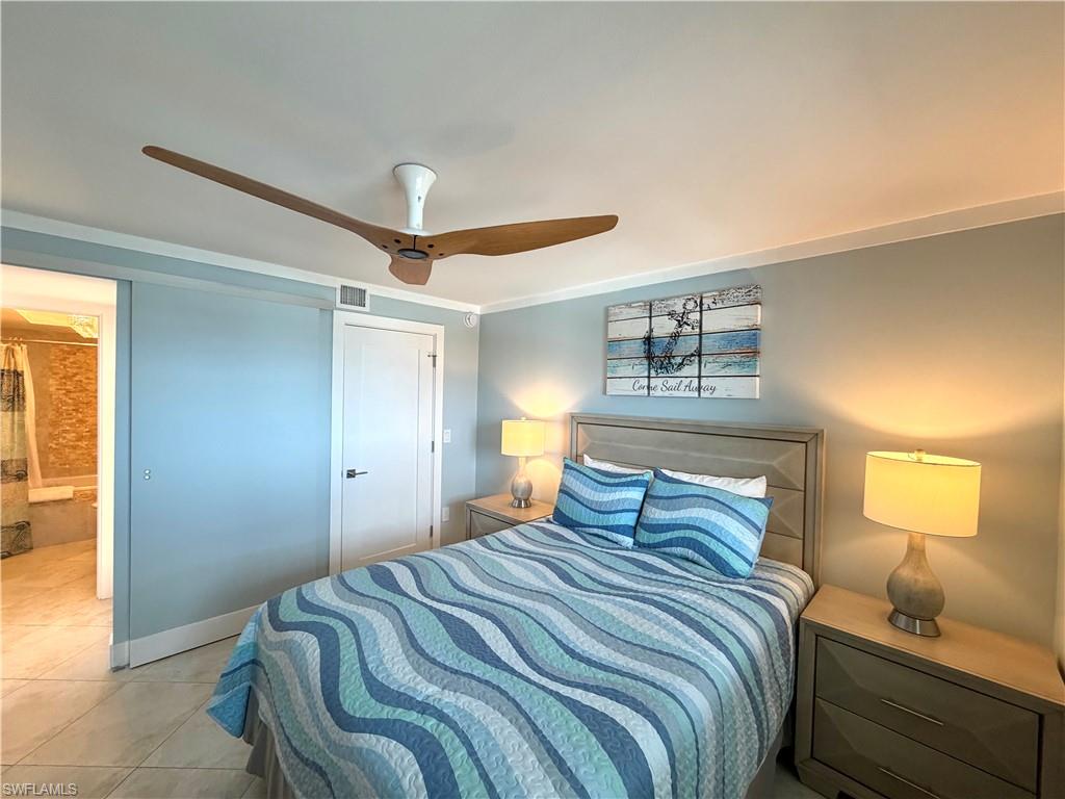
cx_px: 532
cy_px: 400
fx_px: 431
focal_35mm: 14
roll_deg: -1.0
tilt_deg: -1.3
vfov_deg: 85.7
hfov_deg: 102.1
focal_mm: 2.22
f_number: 2.2
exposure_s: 1/120
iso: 250
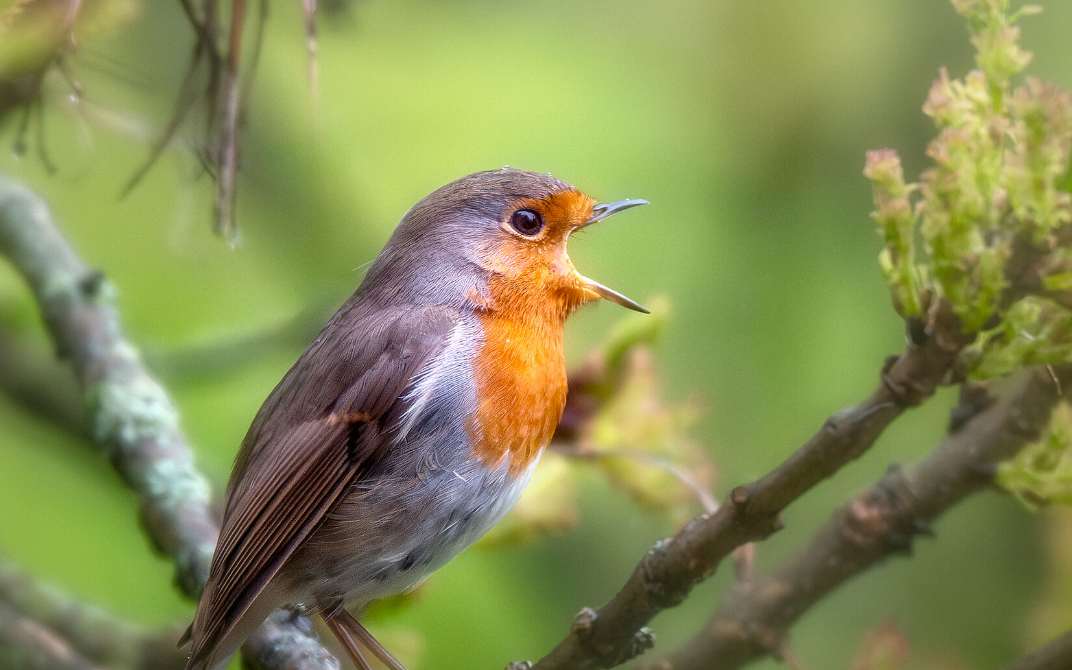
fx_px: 25942
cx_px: 509
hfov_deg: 2.4
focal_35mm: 888
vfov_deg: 1.5
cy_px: 424
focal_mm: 600
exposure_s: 1/2000
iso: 1600
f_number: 6.3
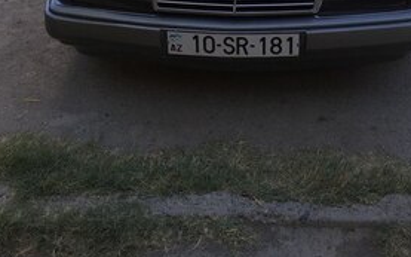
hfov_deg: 36.8
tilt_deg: -20.8
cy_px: -70
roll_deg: +1.0
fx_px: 616
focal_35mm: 55
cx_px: 245
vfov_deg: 21.5
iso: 32
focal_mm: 4.15
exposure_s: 1/608
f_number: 2.2
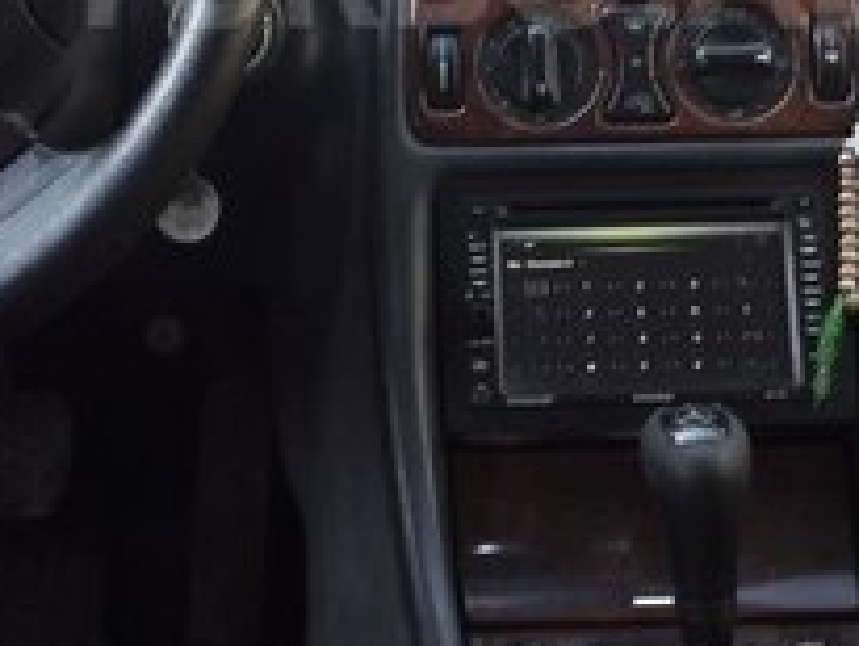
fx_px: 2235
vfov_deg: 16.0
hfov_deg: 21.7
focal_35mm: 90
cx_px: 482
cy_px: -36
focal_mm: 3.7
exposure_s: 1/33
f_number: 1.9
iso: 40
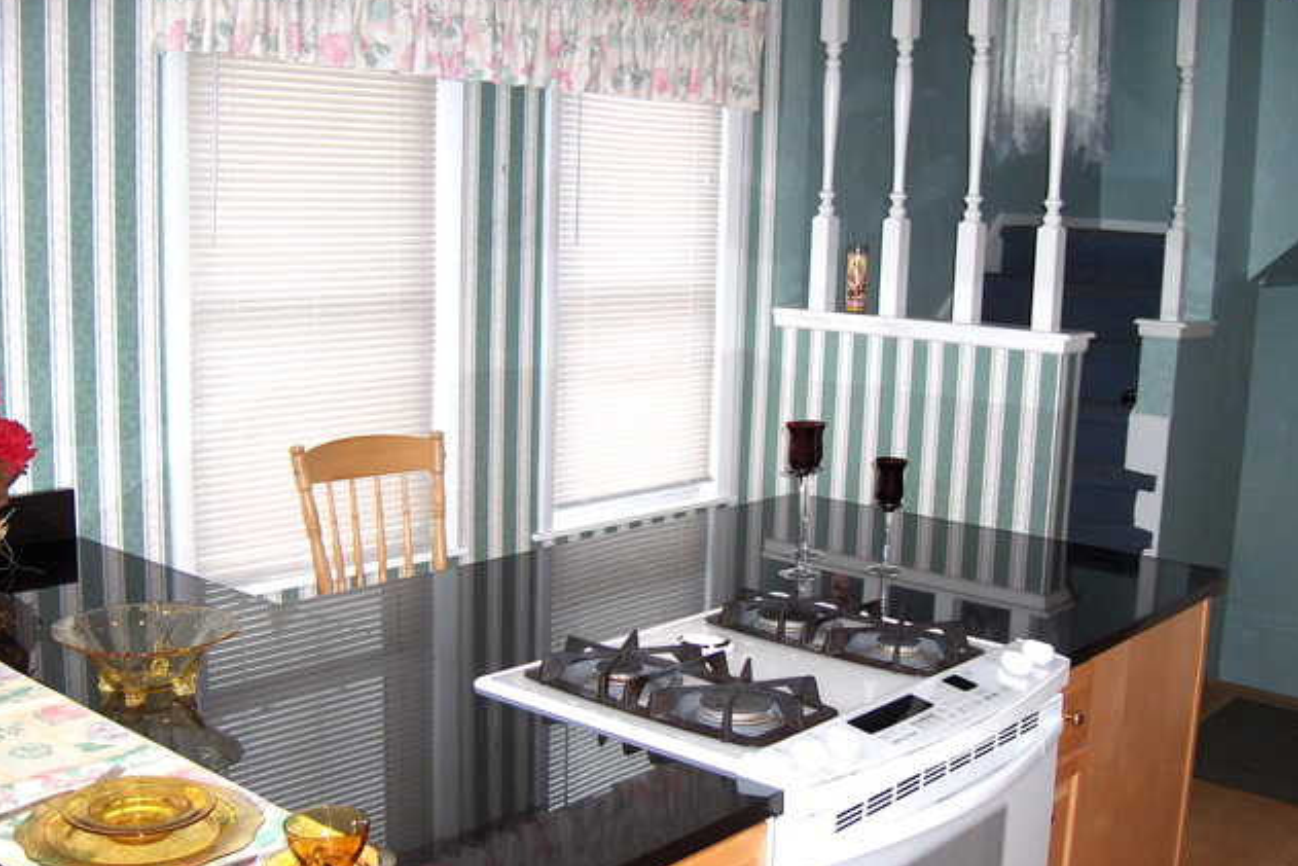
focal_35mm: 41
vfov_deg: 32.6
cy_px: 463
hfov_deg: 47.4
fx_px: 1479
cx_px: 647
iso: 149
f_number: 2.8
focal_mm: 8
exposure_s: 1/111
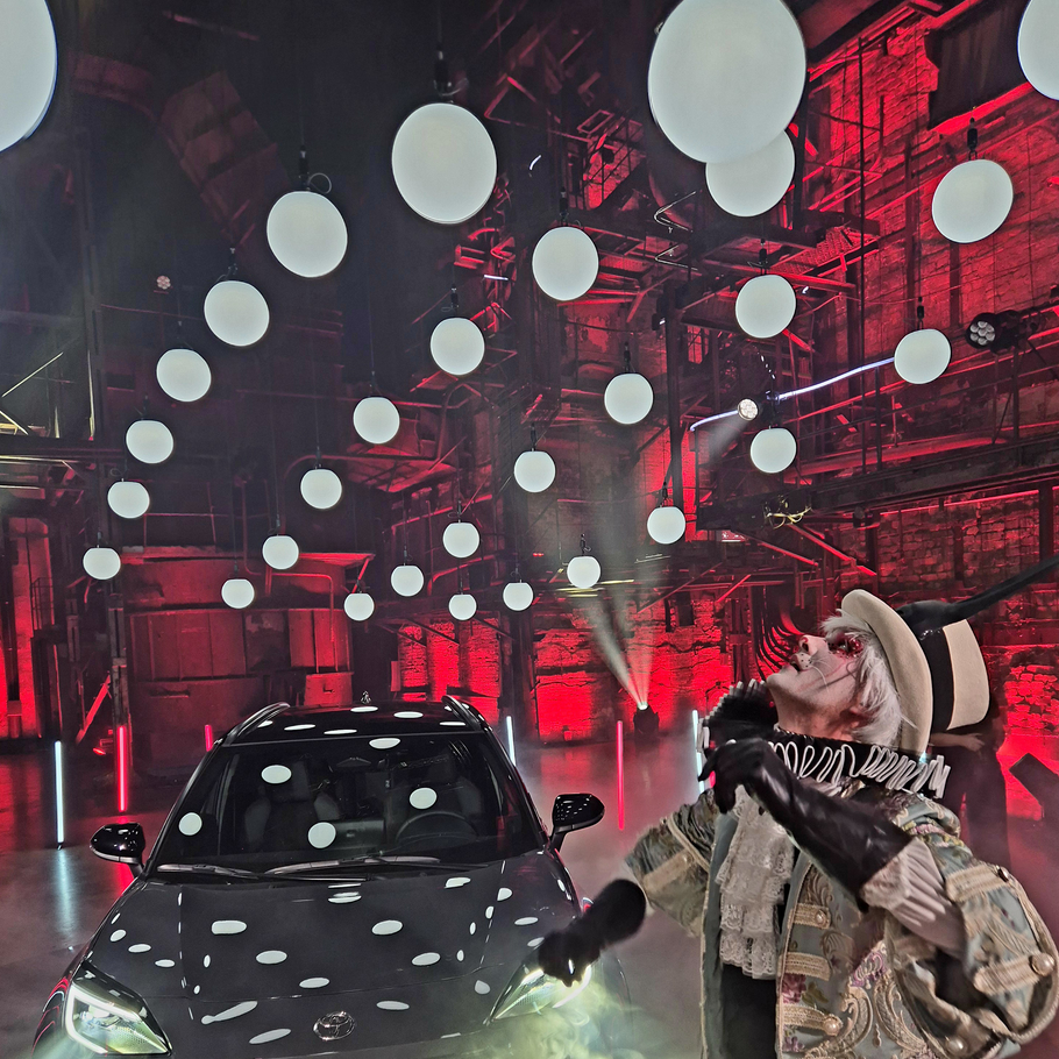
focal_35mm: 28
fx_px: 969
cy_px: 694
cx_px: 534
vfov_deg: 56.2
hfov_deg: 57.3
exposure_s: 1/50
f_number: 1.8
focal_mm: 5.4
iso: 100
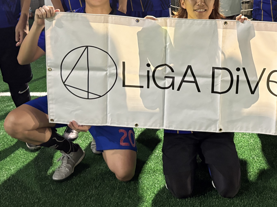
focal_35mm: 55
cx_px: 189
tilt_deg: -11.0
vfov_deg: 25.9
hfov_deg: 34.5
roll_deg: +1.1
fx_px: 440
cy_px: 31
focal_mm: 5.96
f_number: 1.6
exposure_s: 1/50
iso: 400
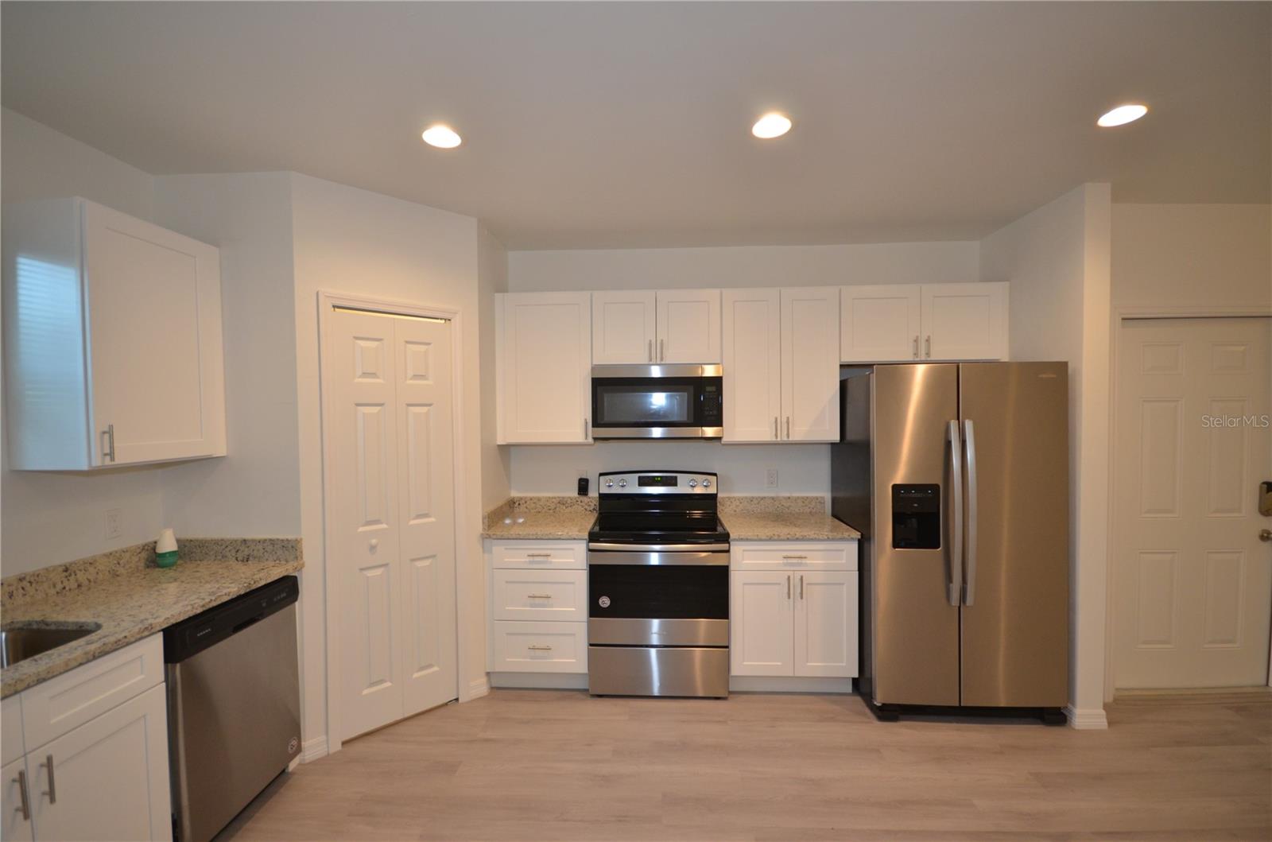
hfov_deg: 100.5
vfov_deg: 77.0
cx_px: 636
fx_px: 529
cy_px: 421
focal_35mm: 15
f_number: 4
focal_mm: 10
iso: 640
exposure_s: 1/60
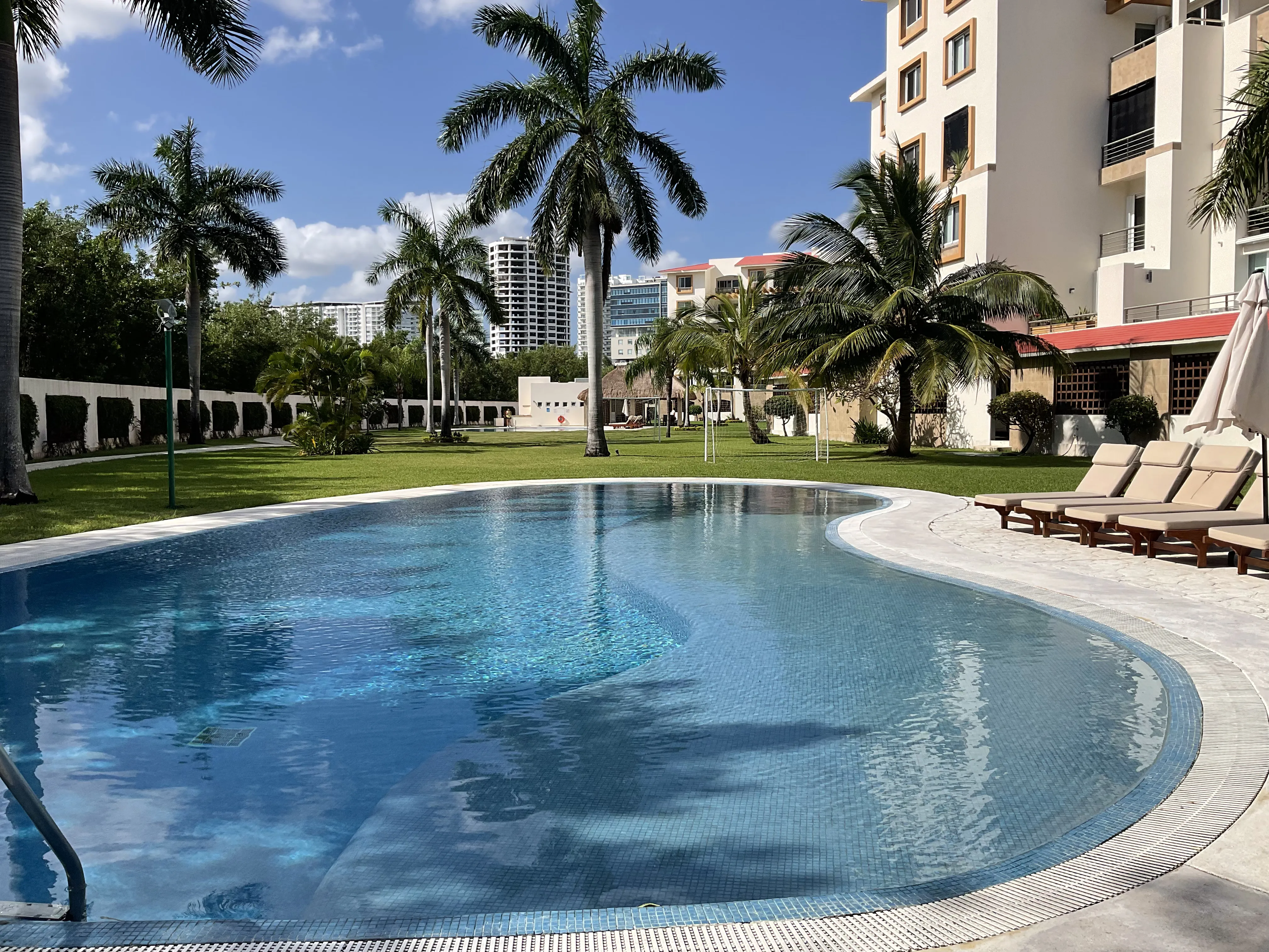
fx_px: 1063
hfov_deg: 61.7
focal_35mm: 29
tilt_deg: -3.4
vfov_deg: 48.2
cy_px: 476
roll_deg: +0.6
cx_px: 634
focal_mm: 3
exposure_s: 1/3322
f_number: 1.8
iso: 16
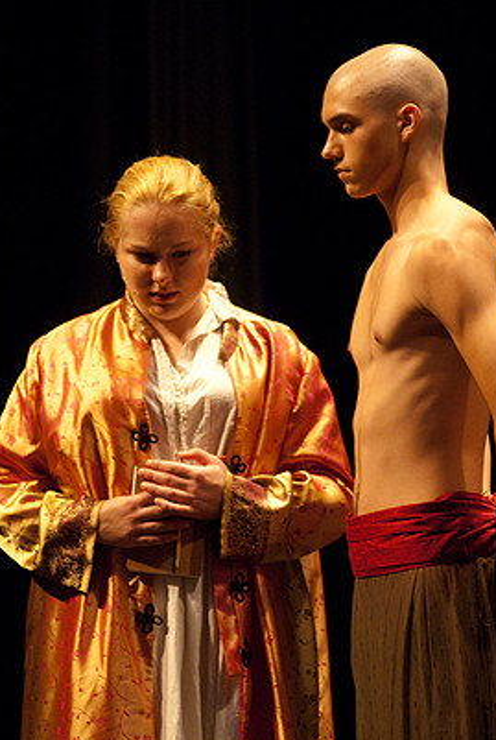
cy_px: 365
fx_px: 5535
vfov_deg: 7.6
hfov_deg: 5.1
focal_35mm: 269
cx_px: 233
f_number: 2.8
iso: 1000
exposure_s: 1/160
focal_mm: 160
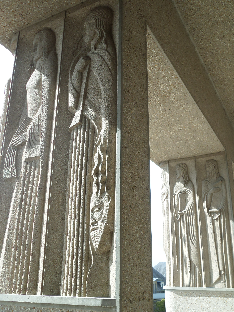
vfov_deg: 50.1
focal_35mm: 37
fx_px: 333
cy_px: 156
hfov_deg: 38.7
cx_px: 117
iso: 80
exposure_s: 1/350
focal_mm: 6.7
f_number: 3.7
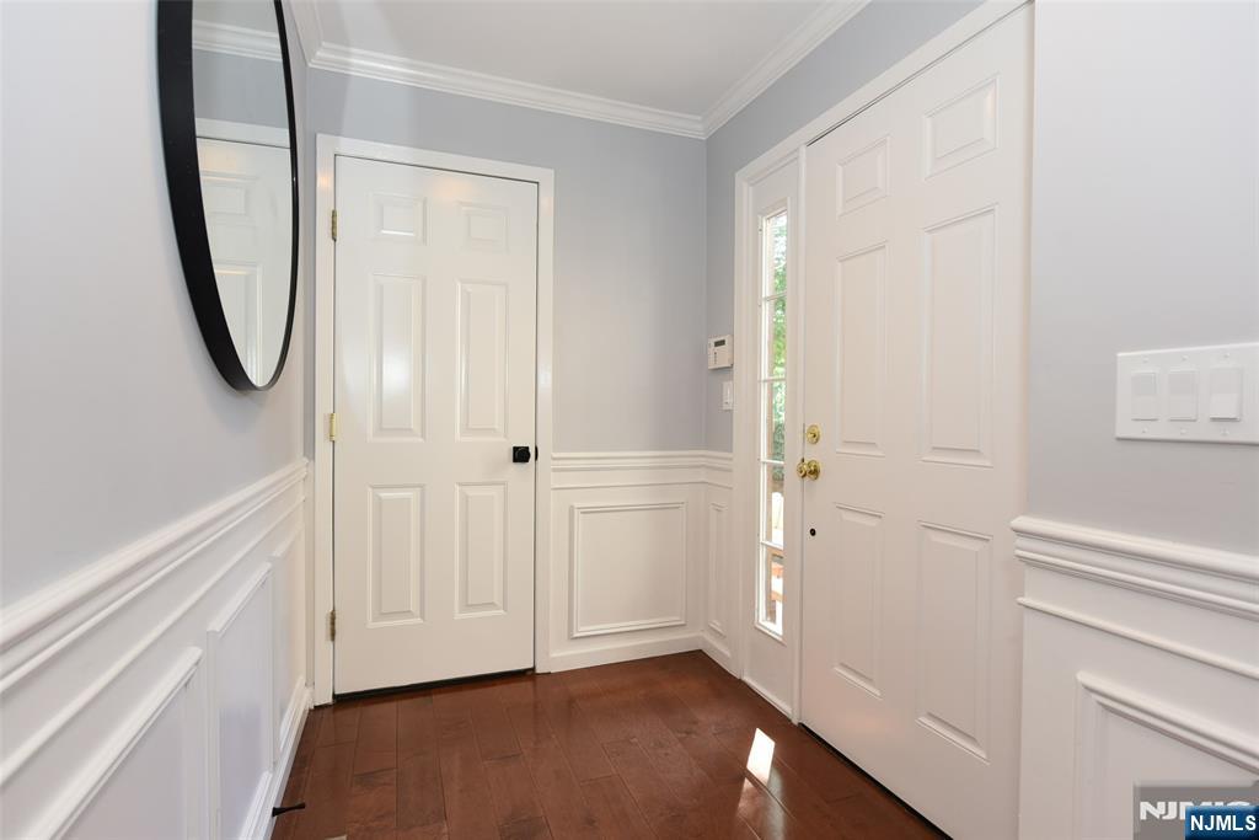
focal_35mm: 18
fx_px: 630
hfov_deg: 90.0
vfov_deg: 67.4
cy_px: 420
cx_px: 630
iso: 800
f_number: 5
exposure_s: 1/100
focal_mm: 18
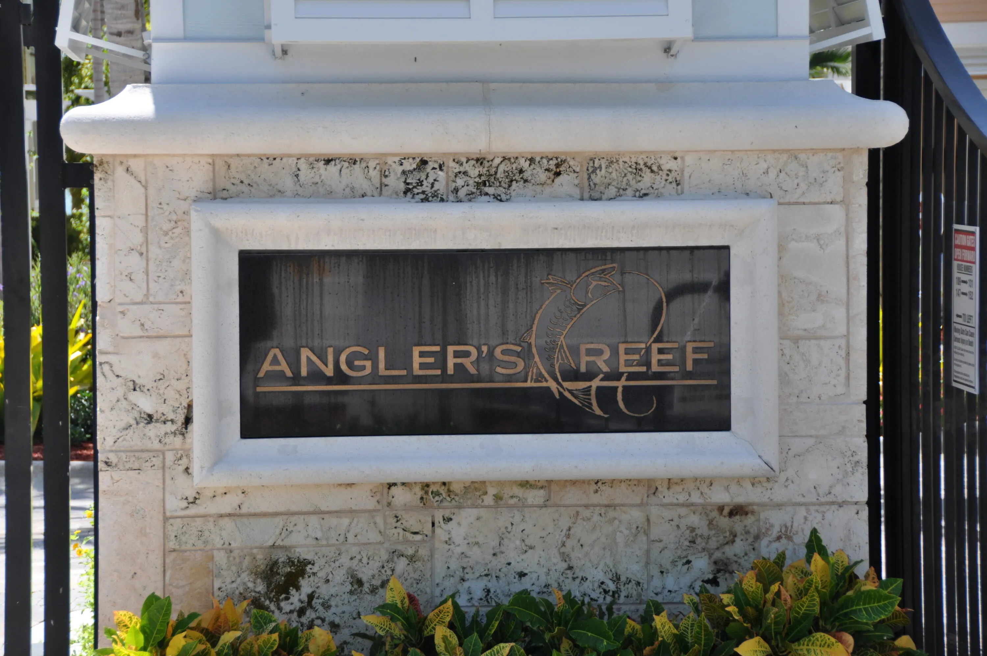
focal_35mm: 123
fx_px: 3368
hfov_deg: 16.7
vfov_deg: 11.1
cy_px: 328
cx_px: 494
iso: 220
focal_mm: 82
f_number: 5.6
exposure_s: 1/500
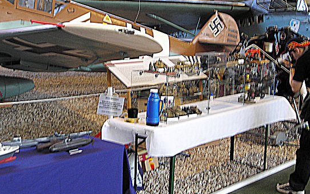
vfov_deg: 21.7
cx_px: 124
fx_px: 498
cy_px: 35
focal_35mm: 59
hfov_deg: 34.4
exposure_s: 1/12.4
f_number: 3.2
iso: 50
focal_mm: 6.3
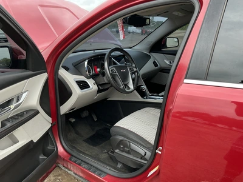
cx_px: 122
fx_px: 197
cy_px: 91
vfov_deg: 49.7
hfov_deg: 63.4
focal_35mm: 28
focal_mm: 3
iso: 16
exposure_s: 1/137
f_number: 1.8
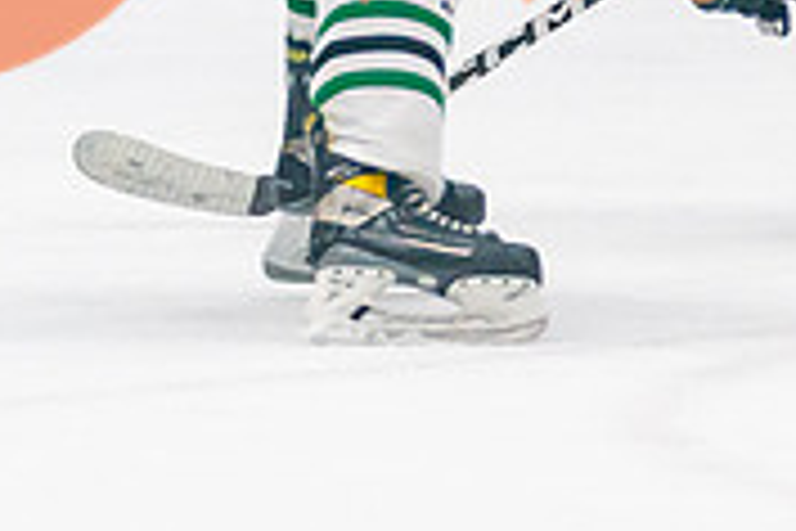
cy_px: -83
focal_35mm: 811
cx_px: 1149
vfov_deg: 1.7
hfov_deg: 2.5
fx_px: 17931
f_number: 2.8
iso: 3200
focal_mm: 147
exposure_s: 1/1250
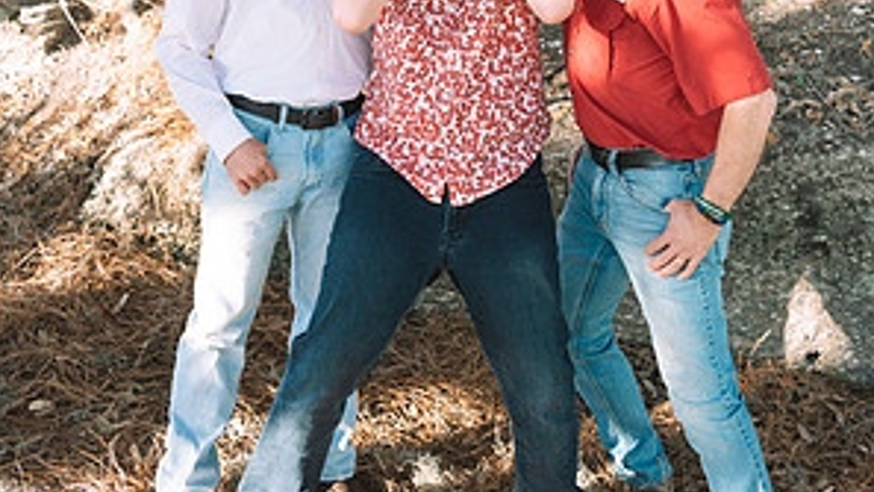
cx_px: 434
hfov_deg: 38.5
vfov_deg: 20.8
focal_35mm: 54
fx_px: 1251
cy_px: -91
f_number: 3.5
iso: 1250
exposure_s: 1/1600
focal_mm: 34
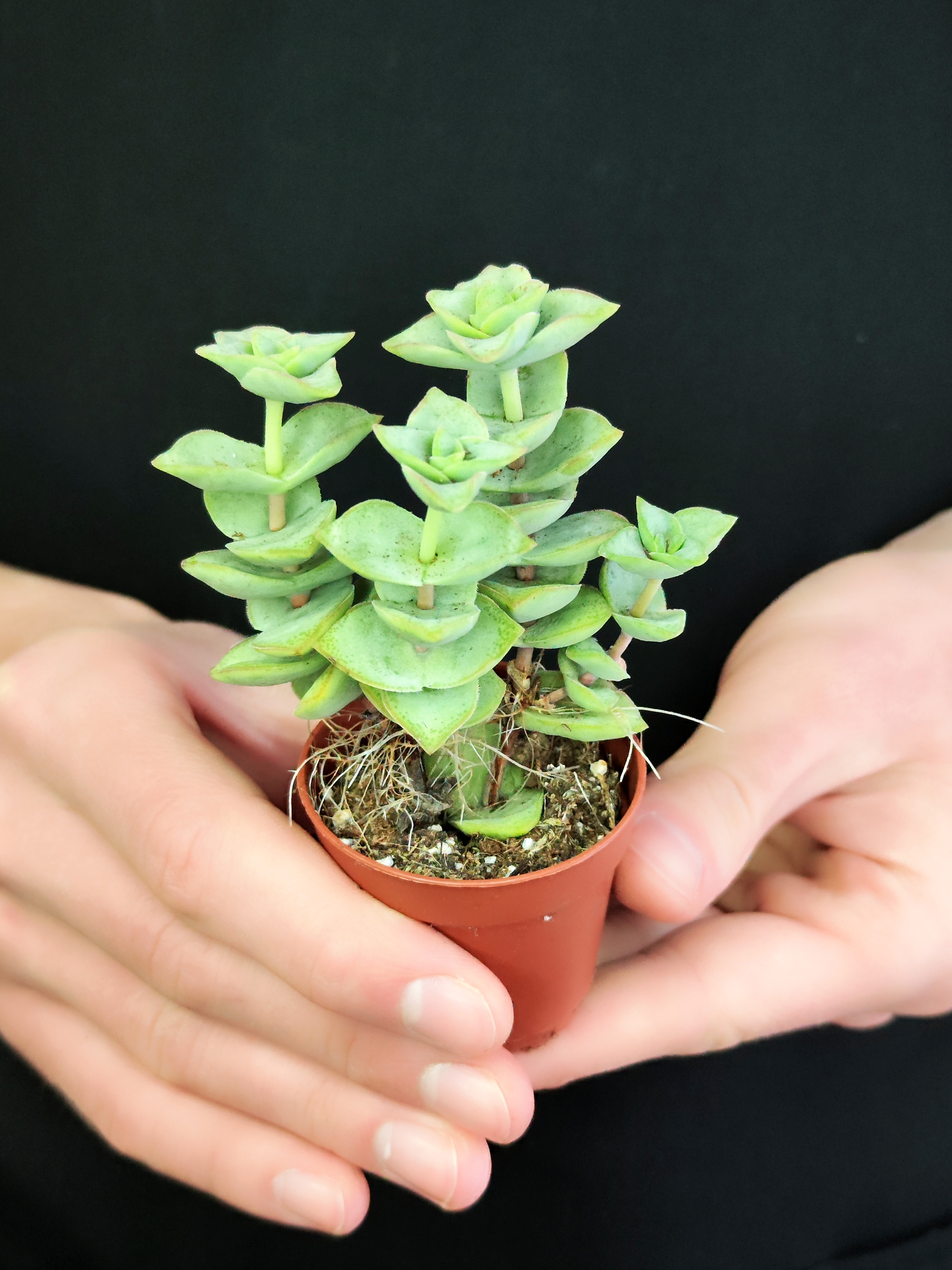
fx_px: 843
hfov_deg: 58.9
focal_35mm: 23
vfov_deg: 73.9
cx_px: 476
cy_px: 635
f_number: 1.69
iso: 5600
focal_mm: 7.01
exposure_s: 1/289
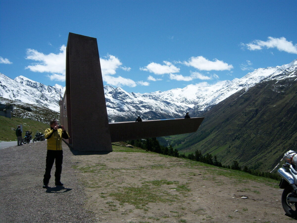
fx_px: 309
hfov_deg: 51.4
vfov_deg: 39.7
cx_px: 148
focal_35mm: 36
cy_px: 112
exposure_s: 1/1600
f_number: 4.8
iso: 80
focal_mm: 7.5
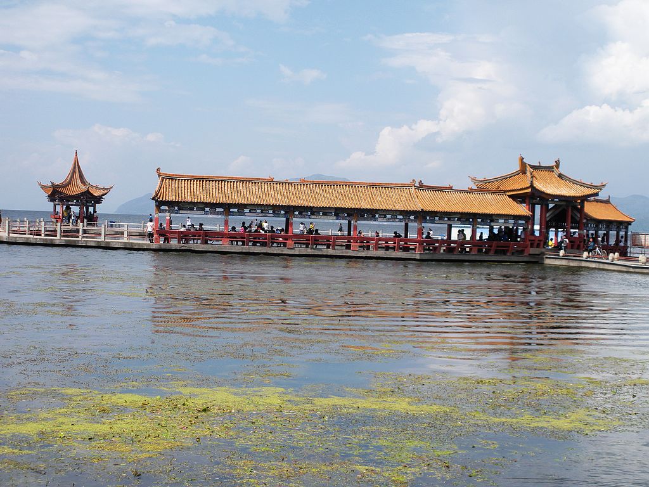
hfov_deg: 30.3
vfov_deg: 22.9
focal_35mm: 64
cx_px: 324
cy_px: 244
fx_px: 1200
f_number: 4.6
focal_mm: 11.2
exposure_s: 1/446
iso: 64
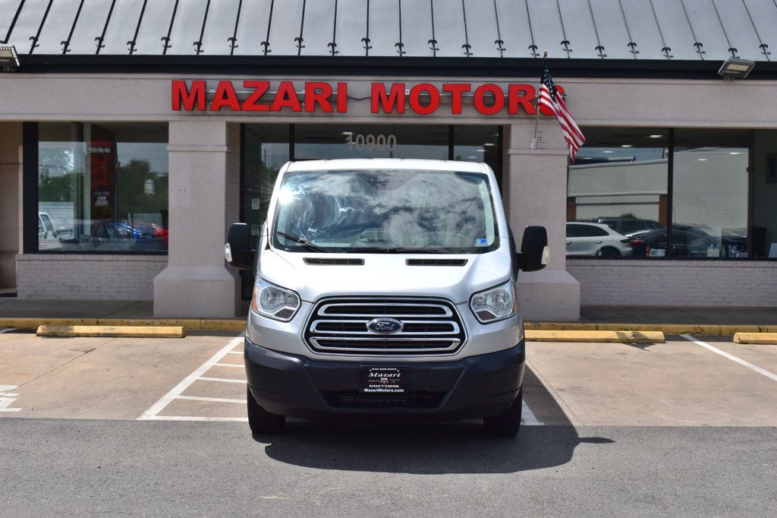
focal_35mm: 46
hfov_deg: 42.3
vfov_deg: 28.9
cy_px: 259
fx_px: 1003
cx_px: 388
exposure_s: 1/640
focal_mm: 31
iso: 200
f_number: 11
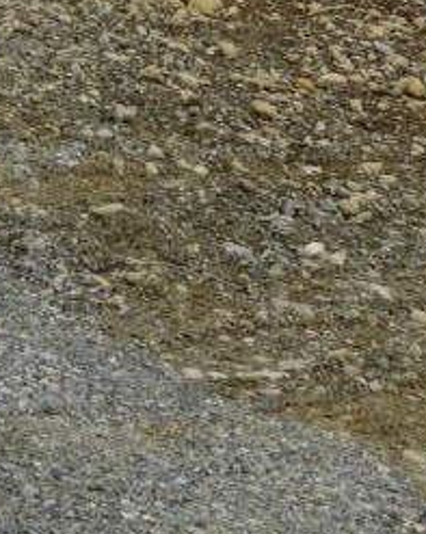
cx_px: -348
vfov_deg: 6.3
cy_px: -1027
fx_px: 4517
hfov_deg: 5.3
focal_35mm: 286
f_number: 10
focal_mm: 31
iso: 100
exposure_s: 1/125
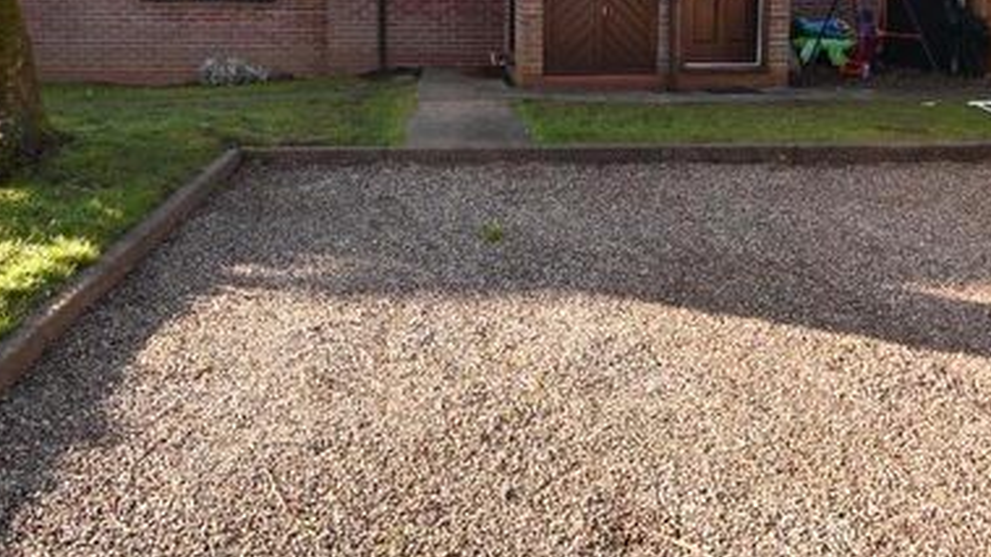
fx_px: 762
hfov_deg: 66.1
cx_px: 497
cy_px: 48
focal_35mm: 29
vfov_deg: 37.4
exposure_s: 1/125
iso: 200
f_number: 5.6
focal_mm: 10
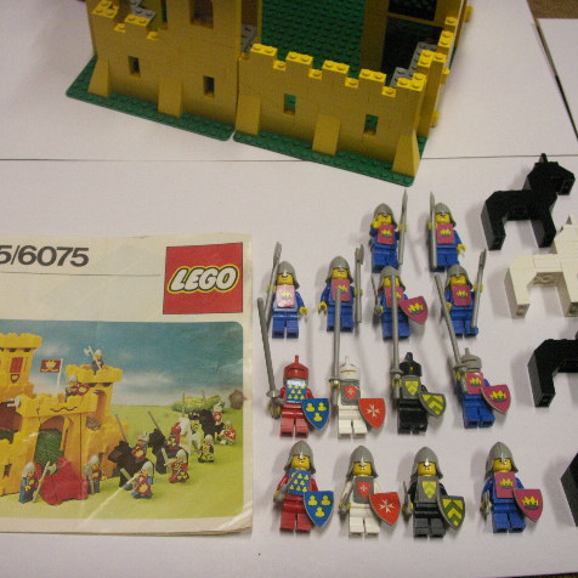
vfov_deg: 38.3
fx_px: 831
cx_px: 262
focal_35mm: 44
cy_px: 289
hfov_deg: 38.3
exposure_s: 1/30
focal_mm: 7.7
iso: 160
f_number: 3.5
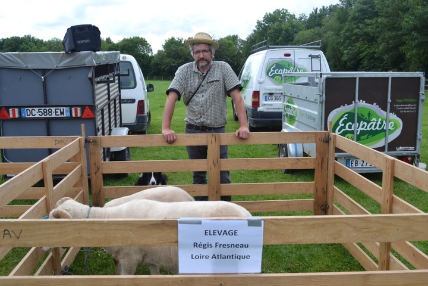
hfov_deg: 55.1
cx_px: 214
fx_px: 410
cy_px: 143
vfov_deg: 38.4
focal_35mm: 34
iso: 100
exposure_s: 1/160
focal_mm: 23
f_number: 6.3
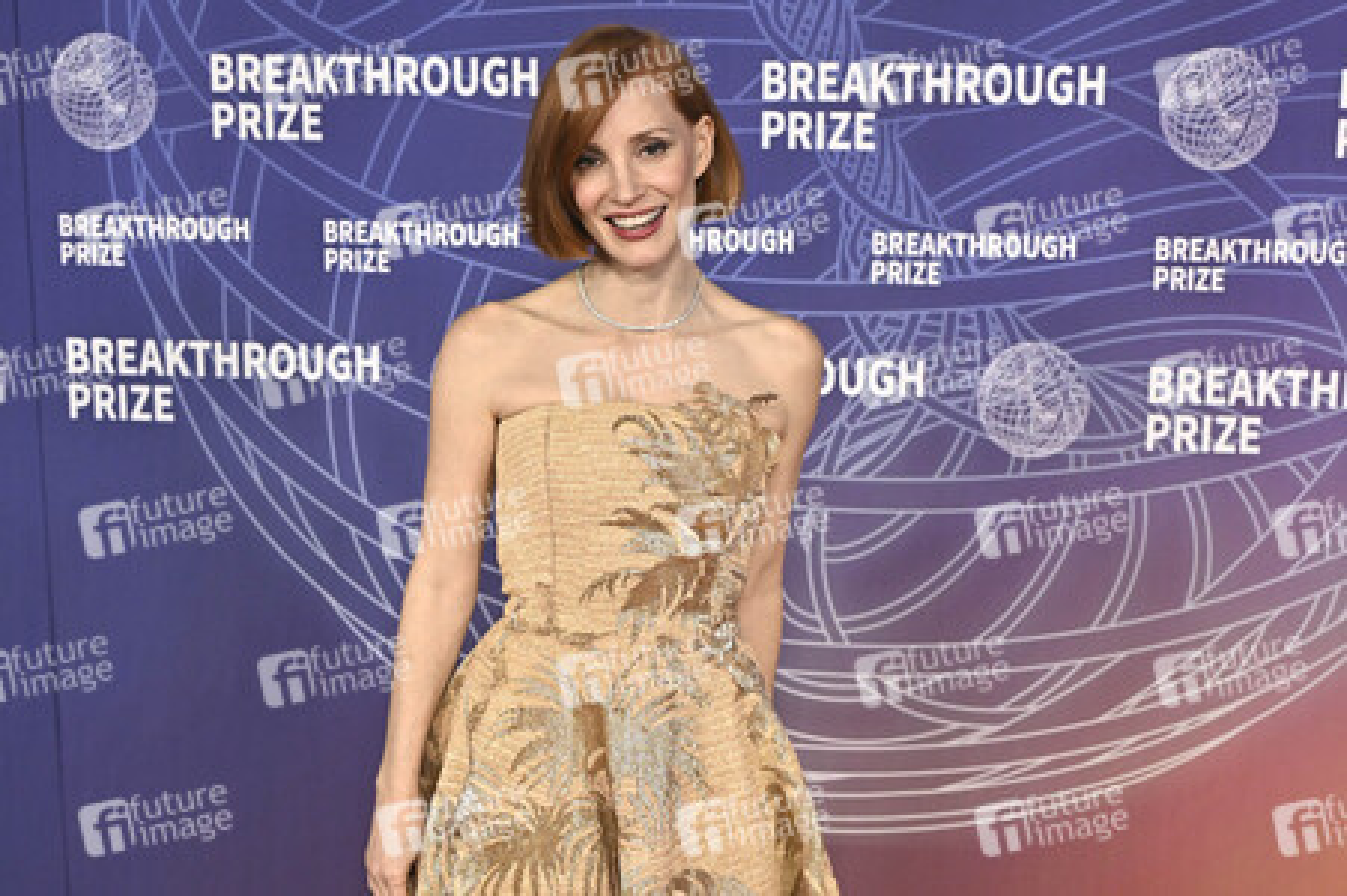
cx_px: 674
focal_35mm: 52
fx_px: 1944
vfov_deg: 26.0
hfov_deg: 38.2
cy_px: 448
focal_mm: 52
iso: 2000
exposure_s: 1/320
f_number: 4
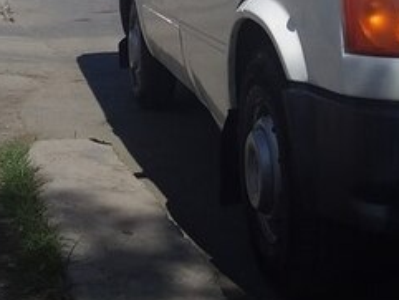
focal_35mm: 85
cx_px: 224
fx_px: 980
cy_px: -49
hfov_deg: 23.0
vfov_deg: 16.7
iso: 40
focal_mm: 3.3
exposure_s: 1/2807
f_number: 2.2
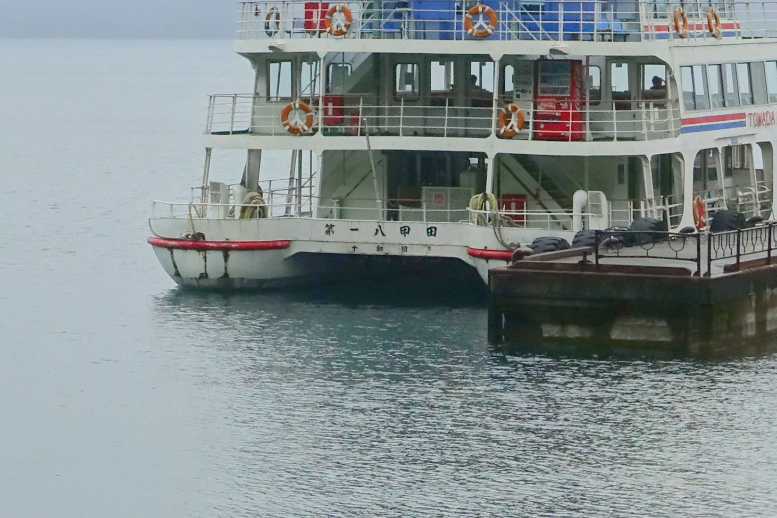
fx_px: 3475
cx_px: 208
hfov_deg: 12.7
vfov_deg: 8.5
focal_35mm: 161
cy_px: 40
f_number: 4.5
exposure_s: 1/640
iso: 400
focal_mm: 15.74
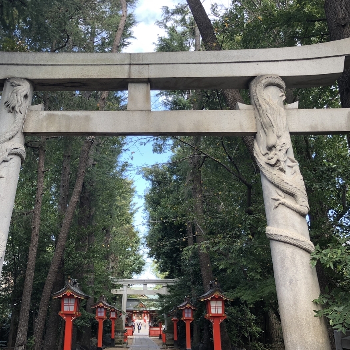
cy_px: 171
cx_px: 133
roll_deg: -0.6
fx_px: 389
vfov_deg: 48.4
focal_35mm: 34
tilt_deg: +20.3
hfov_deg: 48.0
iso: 25
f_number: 1.8
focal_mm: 3.99
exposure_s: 1/120
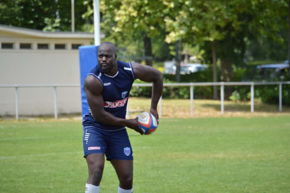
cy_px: 96
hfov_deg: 6.9
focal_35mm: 300
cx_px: 145
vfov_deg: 4.6
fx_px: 2415
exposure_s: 1/500
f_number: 6.3
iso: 250
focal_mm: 200
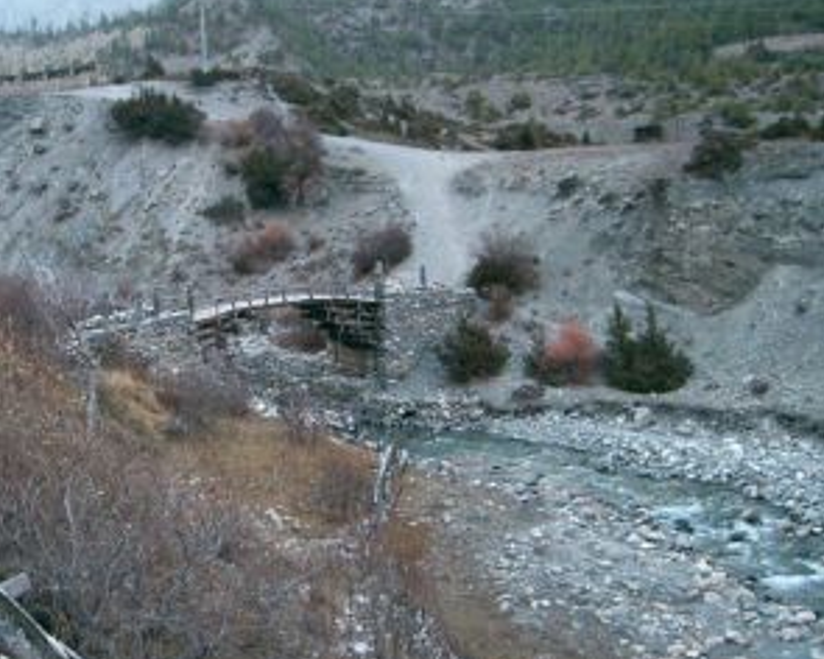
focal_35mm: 55
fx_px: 1341
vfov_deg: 27.6
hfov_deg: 33.7
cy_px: 299
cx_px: 236
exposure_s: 1/100
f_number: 2.8
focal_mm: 8
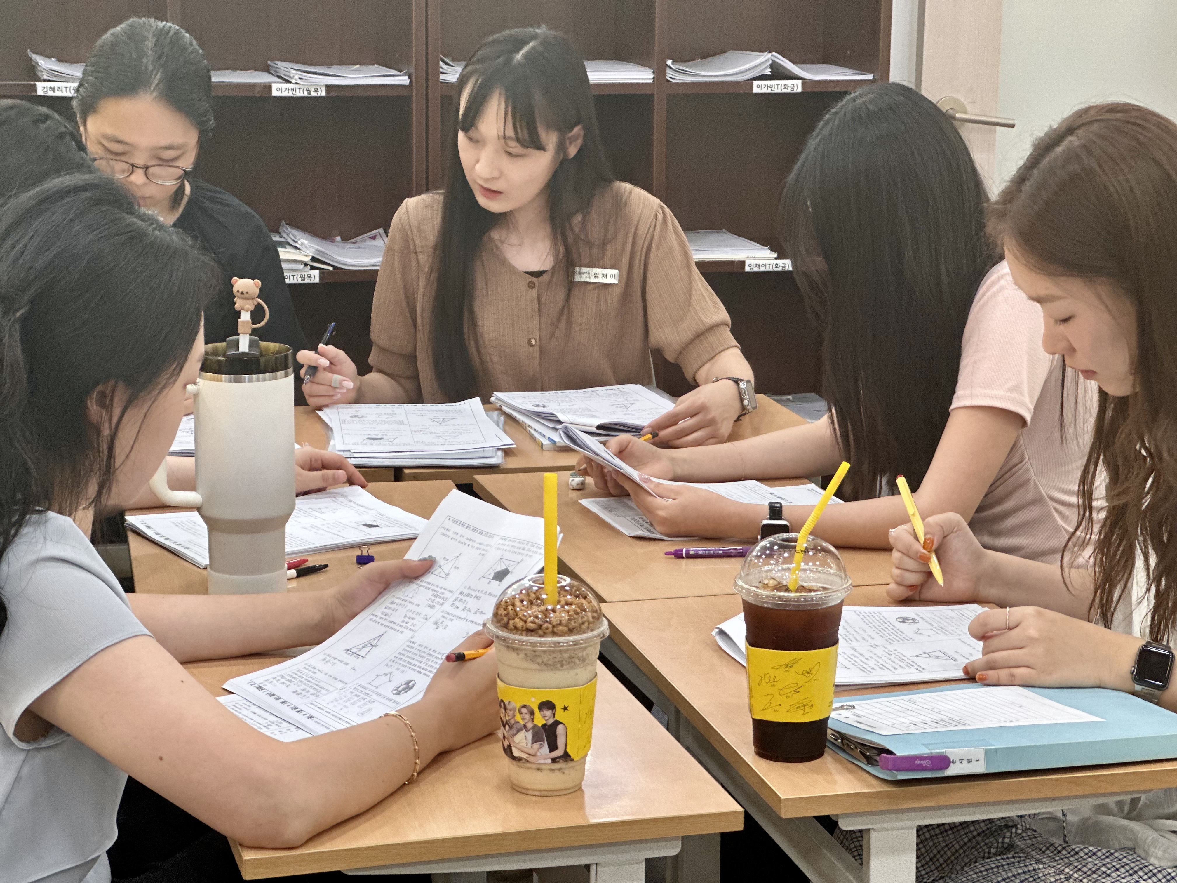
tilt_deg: -10.7
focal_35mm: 77
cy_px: 442
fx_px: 2618
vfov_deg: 19.1
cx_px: 588
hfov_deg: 25.3
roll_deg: -0.7
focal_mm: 9
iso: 200
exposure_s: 1/40
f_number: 2.8
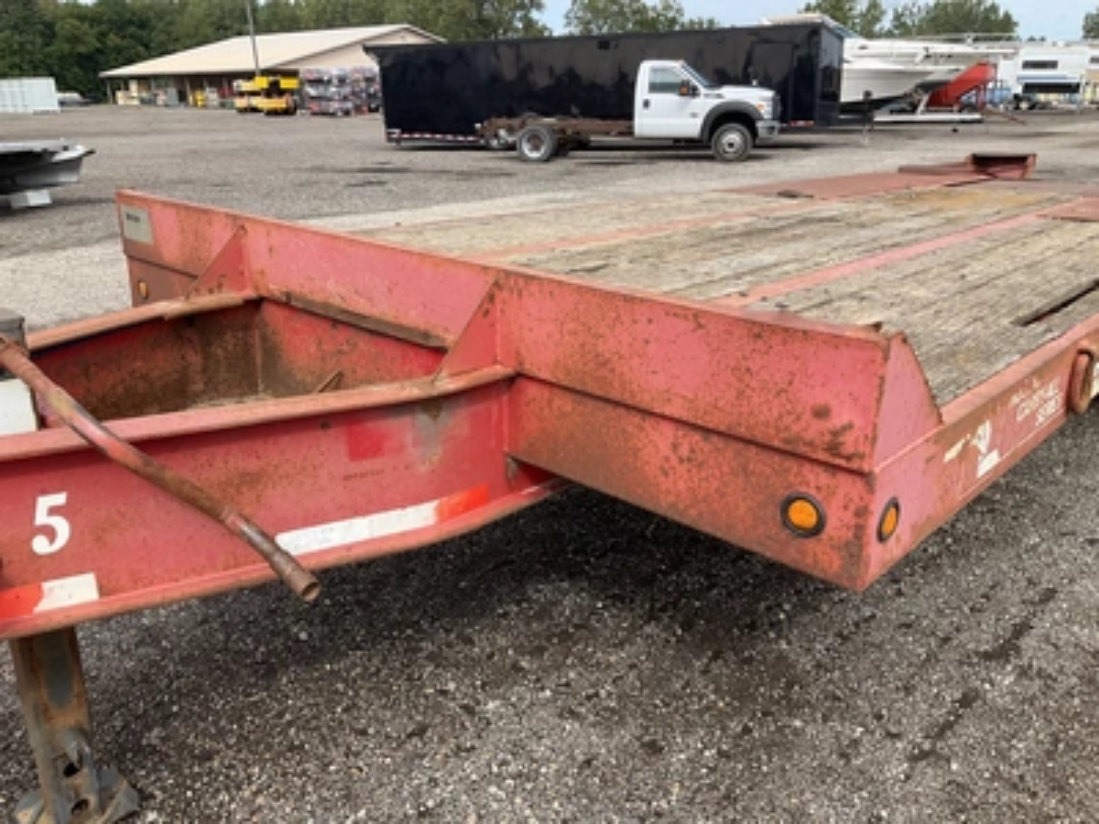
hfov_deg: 61.7
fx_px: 921
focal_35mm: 29
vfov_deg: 48.2
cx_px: 550
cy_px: 412
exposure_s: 1/829
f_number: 1.8
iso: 25
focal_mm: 3
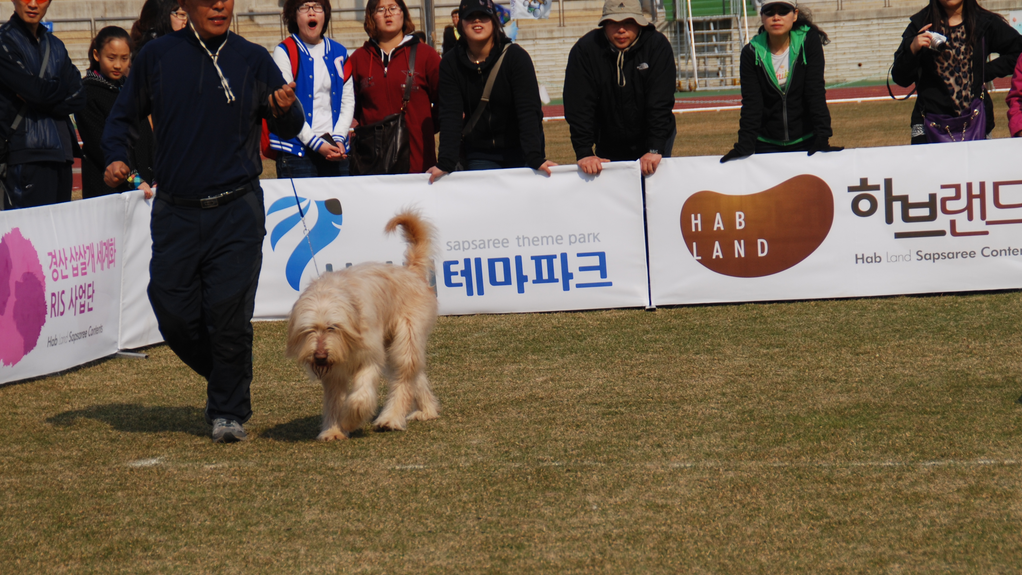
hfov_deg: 13.2
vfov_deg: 7.5
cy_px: 374
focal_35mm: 163
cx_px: 489
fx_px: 4407
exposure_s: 1/800
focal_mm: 85
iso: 125
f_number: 7.1
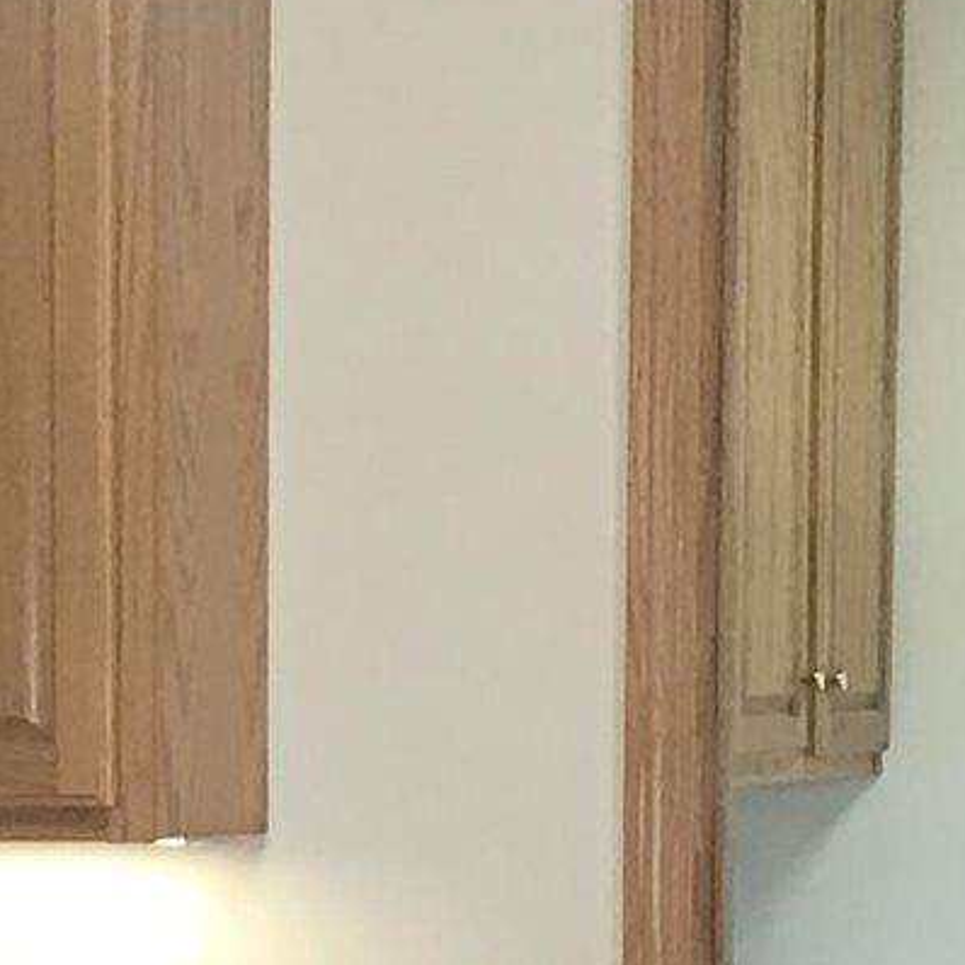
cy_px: 1404
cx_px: 150
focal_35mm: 191
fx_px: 6024
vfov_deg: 9.0
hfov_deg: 9.1
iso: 32
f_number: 1.8
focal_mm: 3.99
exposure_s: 1/30
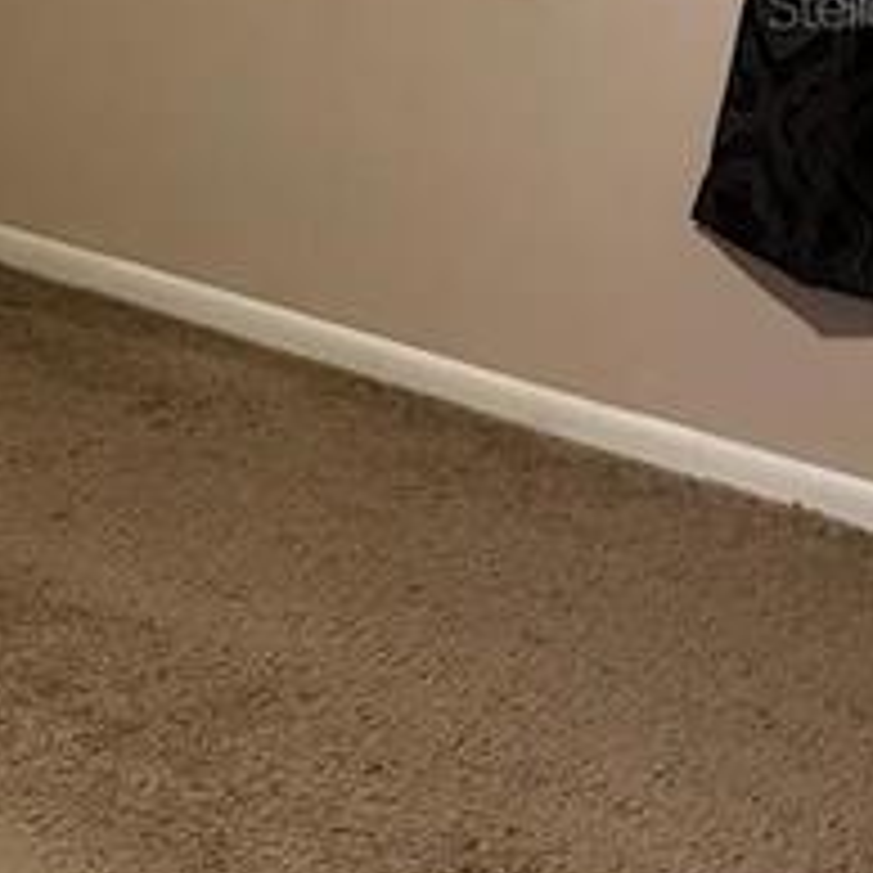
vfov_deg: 20.0
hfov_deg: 19.1
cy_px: 4
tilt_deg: -12.0
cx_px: -256
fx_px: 2397
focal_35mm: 84
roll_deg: +0.2
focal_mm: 6.86
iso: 1000
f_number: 1.78
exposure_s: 1/40
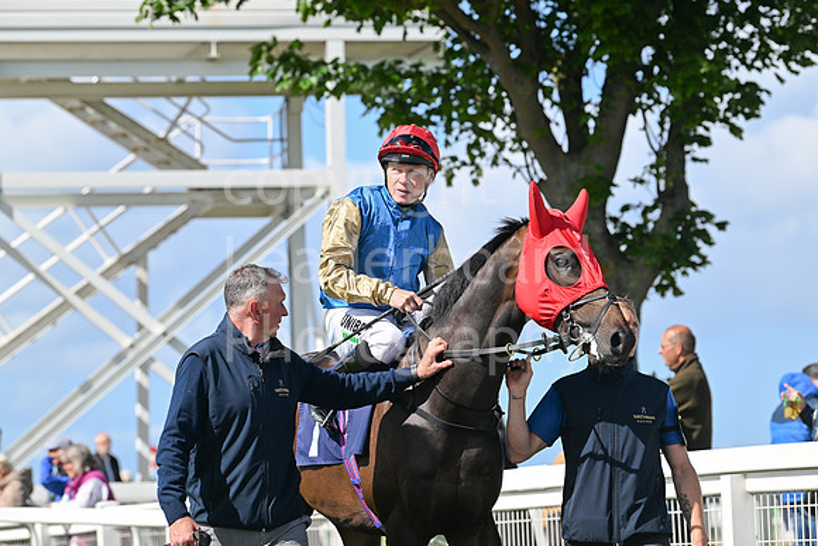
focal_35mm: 170
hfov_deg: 12.1
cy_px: 273
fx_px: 3864
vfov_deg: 8.1
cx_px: 409
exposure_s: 1/2000
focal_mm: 170
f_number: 5.6
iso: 400
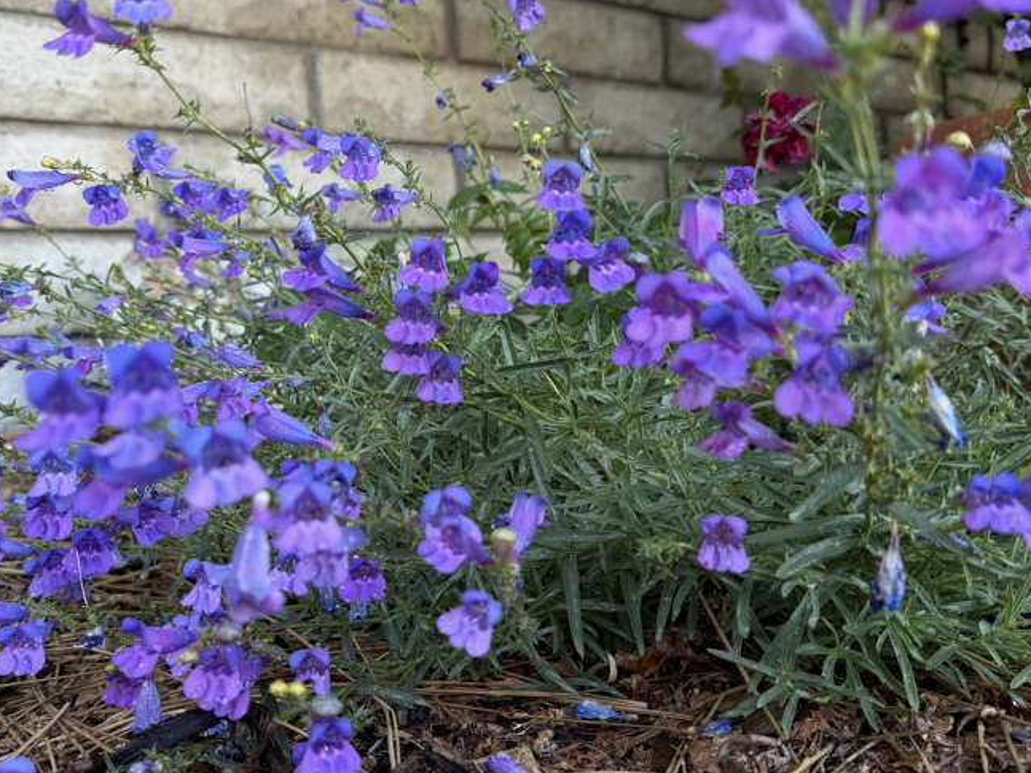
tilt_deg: -6.4
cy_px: 406
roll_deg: +2.4
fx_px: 1132
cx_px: 451
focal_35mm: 38
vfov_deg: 37.7
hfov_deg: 48.9
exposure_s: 1/121
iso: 64
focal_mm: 6.76
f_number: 1.78
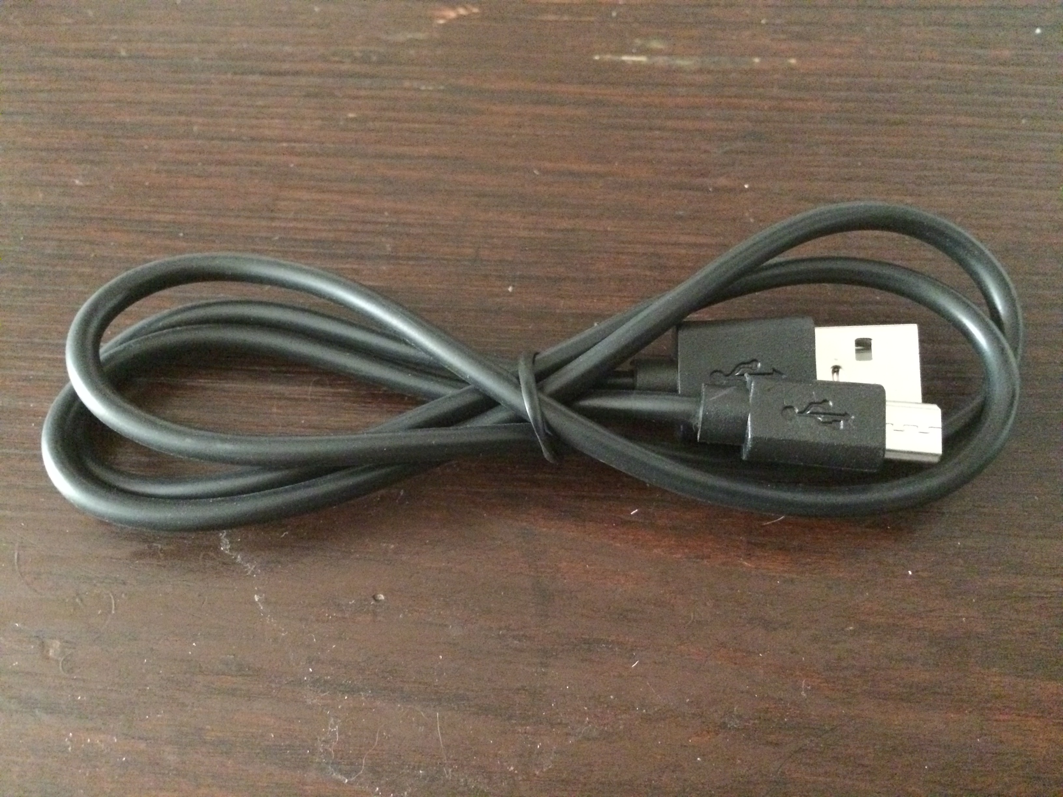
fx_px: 891
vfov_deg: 48.2
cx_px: 532
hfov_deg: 61.7
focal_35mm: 29
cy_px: 398
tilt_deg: -59.2
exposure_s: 1/17
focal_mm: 4.15
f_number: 2.2
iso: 800
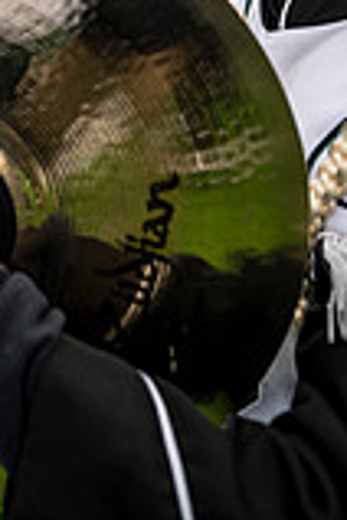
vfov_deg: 26.1
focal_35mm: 68
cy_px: -124
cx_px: -23
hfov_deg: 19.3
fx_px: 983
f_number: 2.8
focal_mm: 24
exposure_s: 1/500
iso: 100
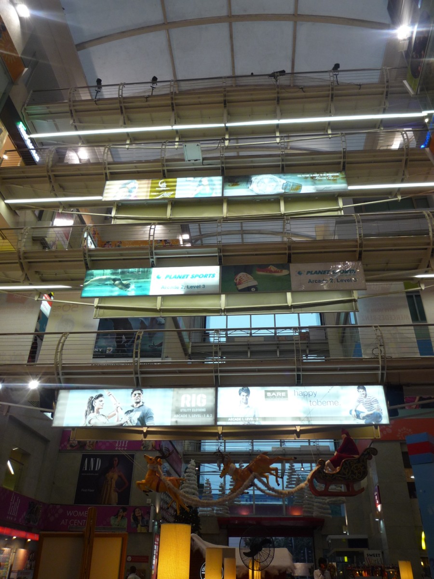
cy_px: 290
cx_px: 217
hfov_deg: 53.1
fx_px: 435
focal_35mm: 26
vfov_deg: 67.3
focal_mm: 4.4
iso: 100
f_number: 2.8
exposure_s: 1/30
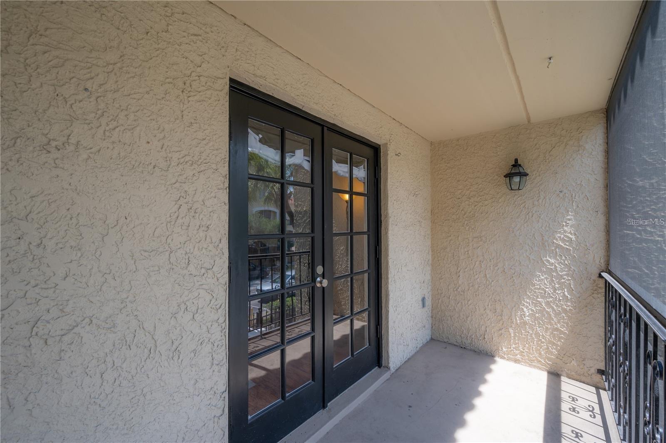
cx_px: 333
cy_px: 222
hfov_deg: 104.3
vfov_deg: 81.1
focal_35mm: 14
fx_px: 259
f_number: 9
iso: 320
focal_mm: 14
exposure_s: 1/60
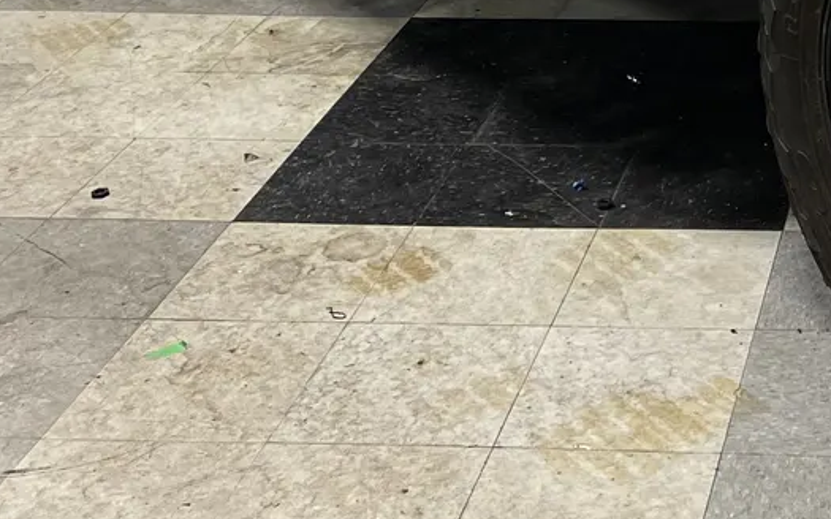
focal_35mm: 84
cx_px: 975
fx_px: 1902
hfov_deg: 22.8
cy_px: -331
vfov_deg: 14.2
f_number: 1.5
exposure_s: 1/60
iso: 80
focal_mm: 5.7
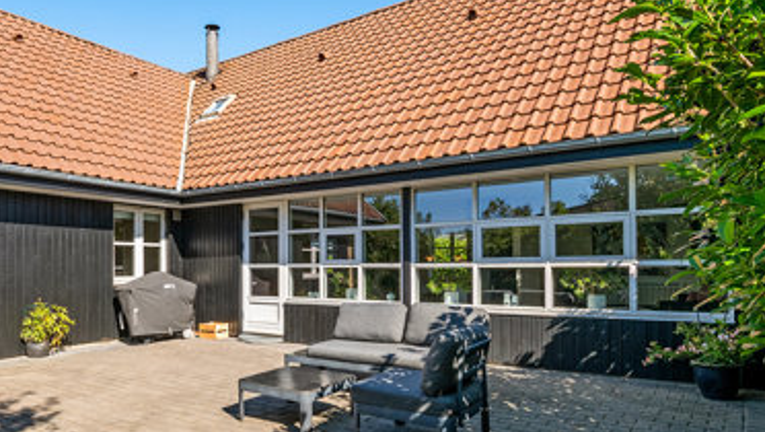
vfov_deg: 42.8
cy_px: 255
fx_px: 548
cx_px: 269
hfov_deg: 68.3
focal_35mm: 27
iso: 200
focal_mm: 16
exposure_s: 1/250
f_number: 10
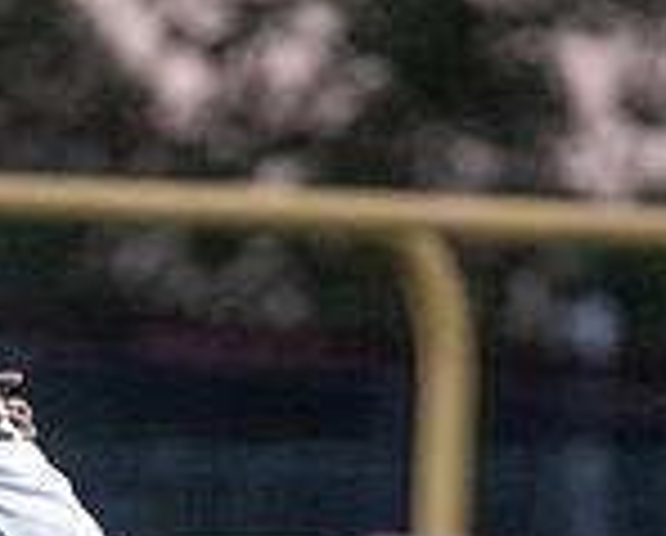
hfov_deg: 2.3
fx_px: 16551
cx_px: 180
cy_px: 900
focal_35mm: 838
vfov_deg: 1.9
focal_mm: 200
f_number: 2.8
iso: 10000
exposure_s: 1/1000
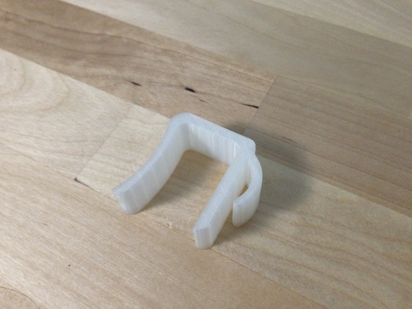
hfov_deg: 55.4
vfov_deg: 42.9
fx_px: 393
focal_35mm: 33
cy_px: 154
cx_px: 206
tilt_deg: -59.8
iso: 250
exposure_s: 1/20
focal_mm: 4.12
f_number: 2.4
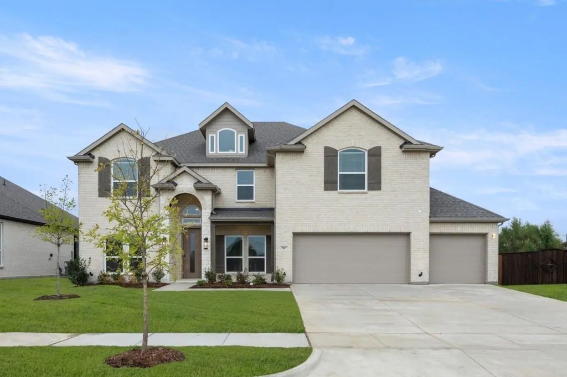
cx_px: 284
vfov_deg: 73.7
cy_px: 188
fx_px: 252
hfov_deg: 96.8
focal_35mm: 16
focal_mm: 16
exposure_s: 1/125
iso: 200
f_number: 11
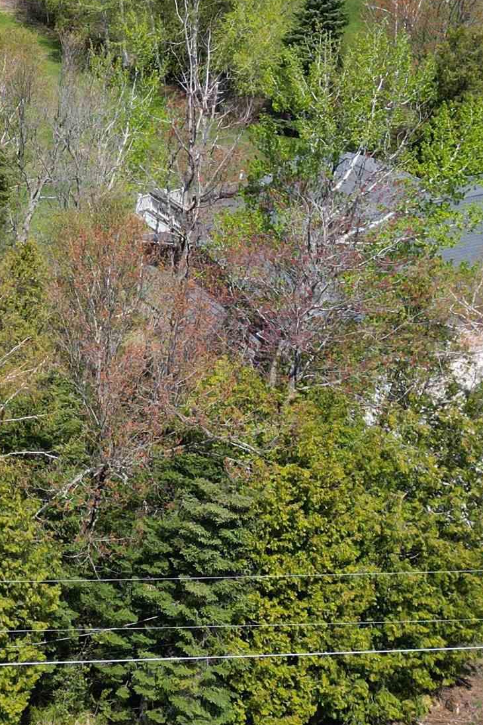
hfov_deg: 17.4
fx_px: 1409
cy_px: 213
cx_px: -249
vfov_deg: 28.6
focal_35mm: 70
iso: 140
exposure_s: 1/2500
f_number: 1.7
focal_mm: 6.72
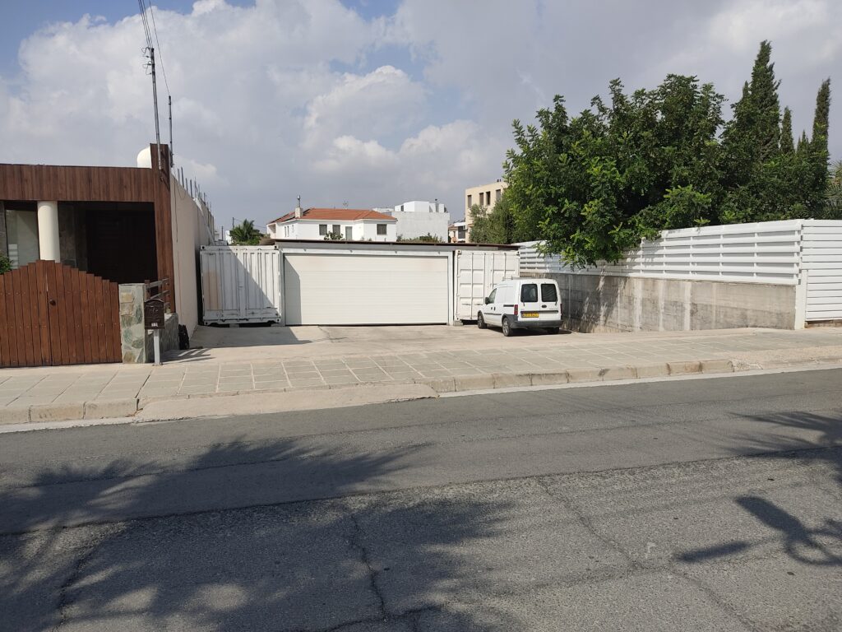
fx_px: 632
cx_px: 421
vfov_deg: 53.1
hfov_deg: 67.3
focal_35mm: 26
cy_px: 316
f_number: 1.79
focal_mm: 4.74
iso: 100
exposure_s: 1/1658
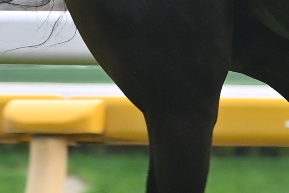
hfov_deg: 1.3
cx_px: 308
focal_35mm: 1608
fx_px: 12910
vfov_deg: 0.9
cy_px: -27
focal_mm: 230
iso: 640
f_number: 5.6
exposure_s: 1/1250
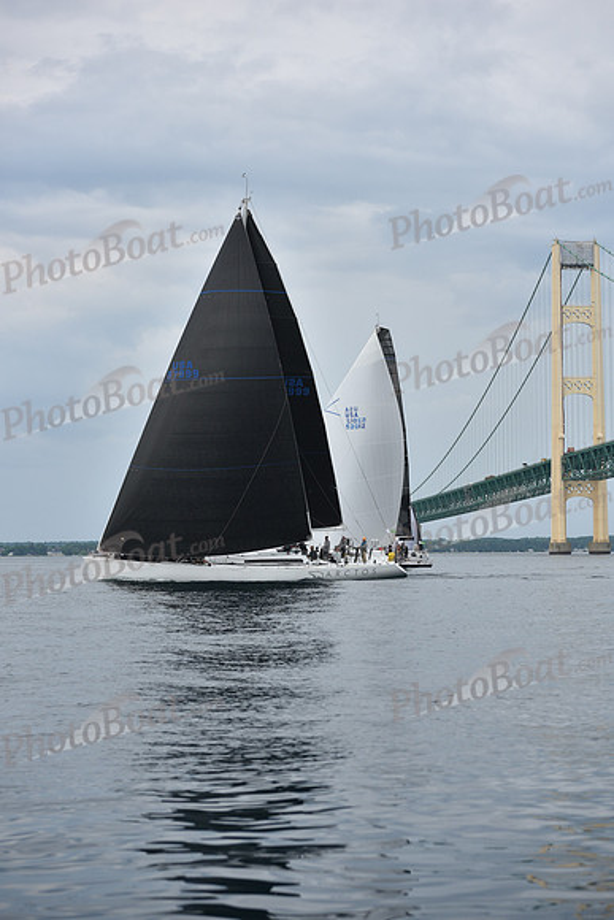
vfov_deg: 27.0
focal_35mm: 75
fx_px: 1917
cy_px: 460
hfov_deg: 18.2
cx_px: 307
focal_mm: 75
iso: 250
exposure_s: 1/800
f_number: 4.5
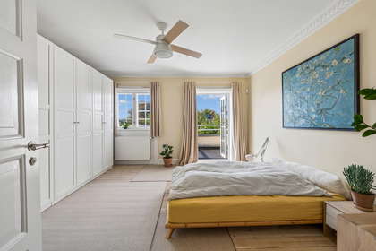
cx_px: 188
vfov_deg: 77.3
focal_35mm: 15
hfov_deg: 100.4
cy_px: 126
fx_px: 157
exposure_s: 1/30
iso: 160
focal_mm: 15
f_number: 11
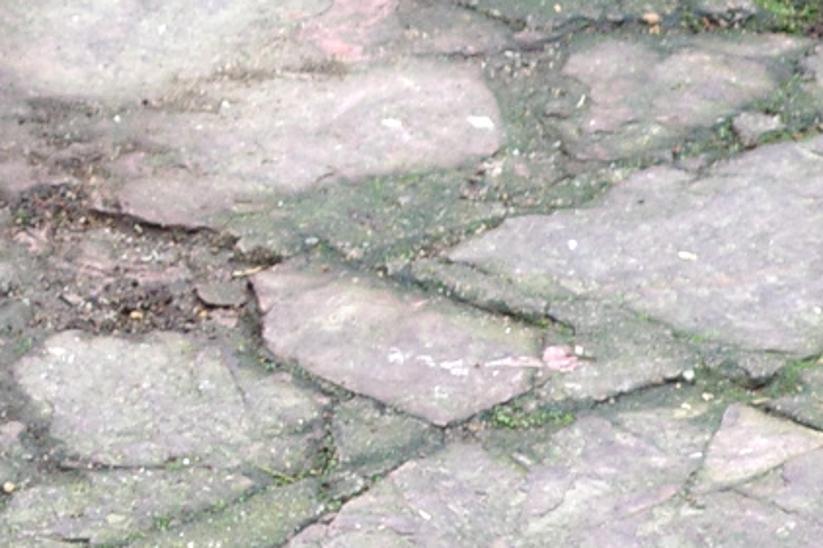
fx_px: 4159
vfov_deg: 7.4
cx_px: -527
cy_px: -308
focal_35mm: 182
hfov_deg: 10.8
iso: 320
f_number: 2.8
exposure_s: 1/40
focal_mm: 26
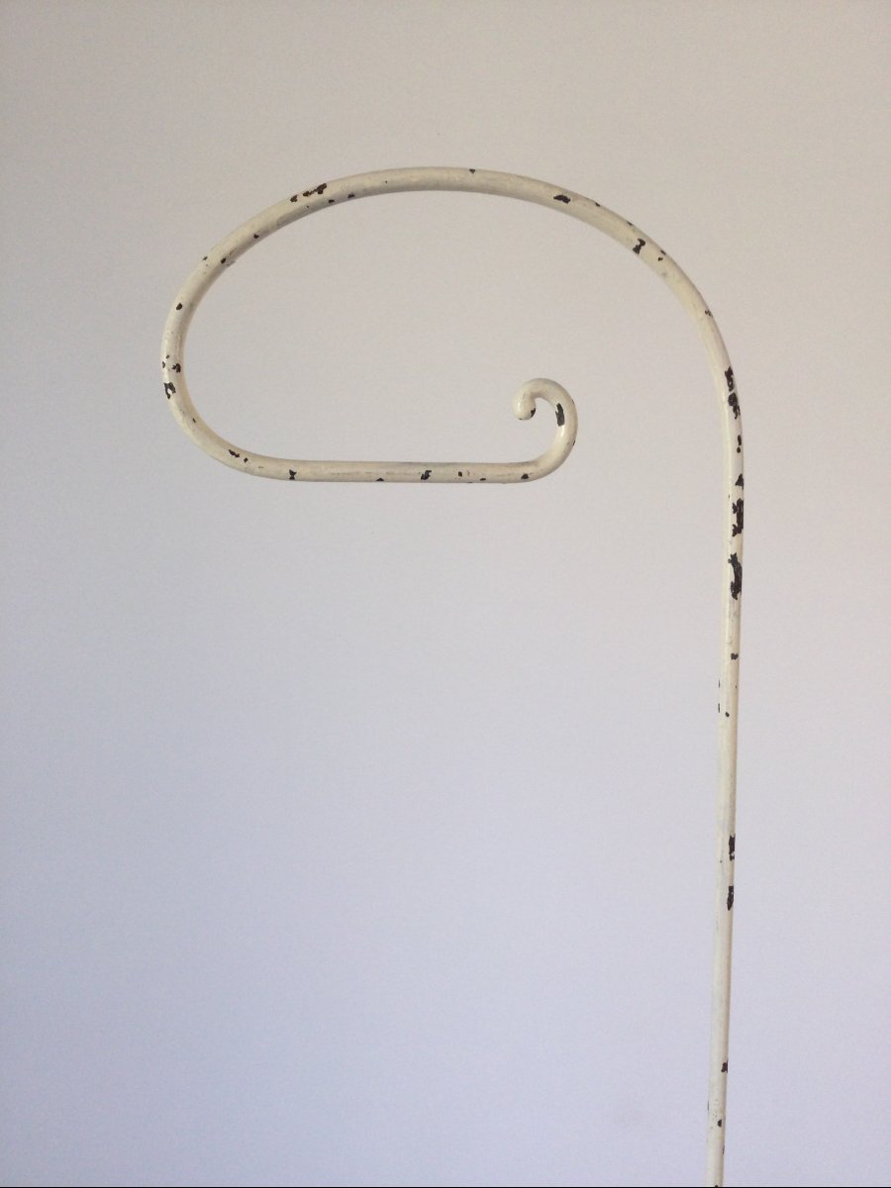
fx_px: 1064
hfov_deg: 45.4
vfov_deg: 58.4
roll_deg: +2.5
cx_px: 446
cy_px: 594
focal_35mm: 31
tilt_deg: -8.2
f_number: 2.4
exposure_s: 1/50
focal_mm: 3.3
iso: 32
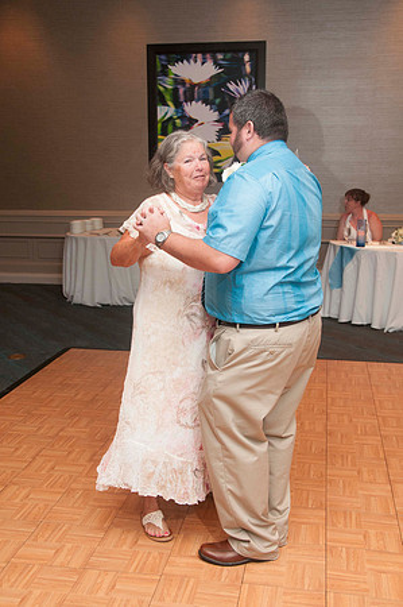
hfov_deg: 34.1
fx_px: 656
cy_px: 304
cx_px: 202
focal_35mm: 39
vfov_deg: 49.6
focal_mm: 26
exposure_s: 1/60
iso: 800
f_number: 5.6
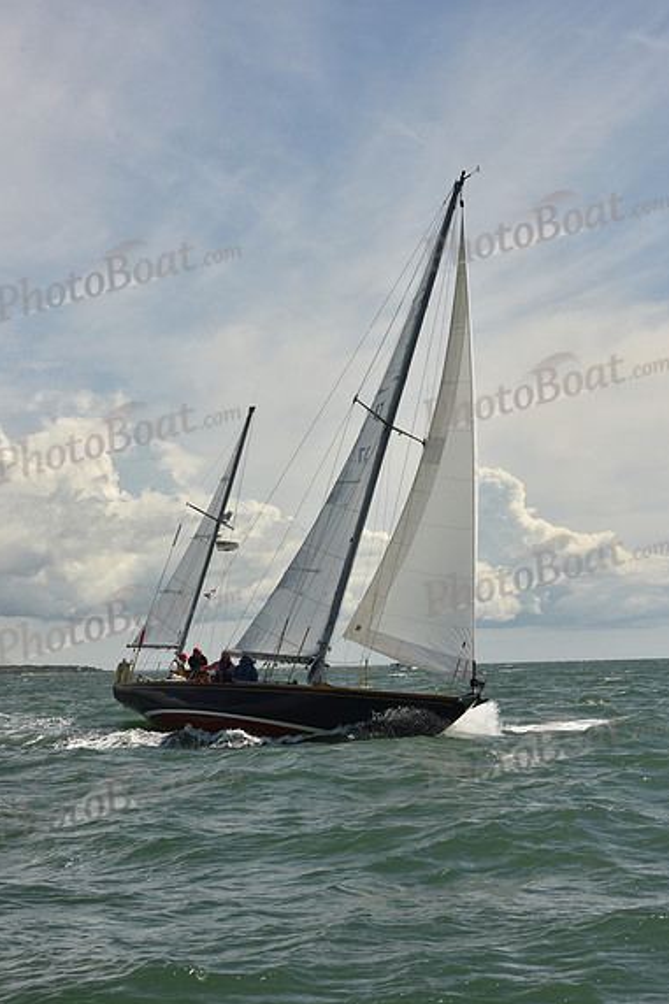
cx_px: 333
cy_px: 506
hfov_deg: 19.2
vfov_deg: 28.5
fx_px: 1980
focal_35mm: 71
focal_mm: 70
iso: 320
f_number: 13
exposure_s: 1/800
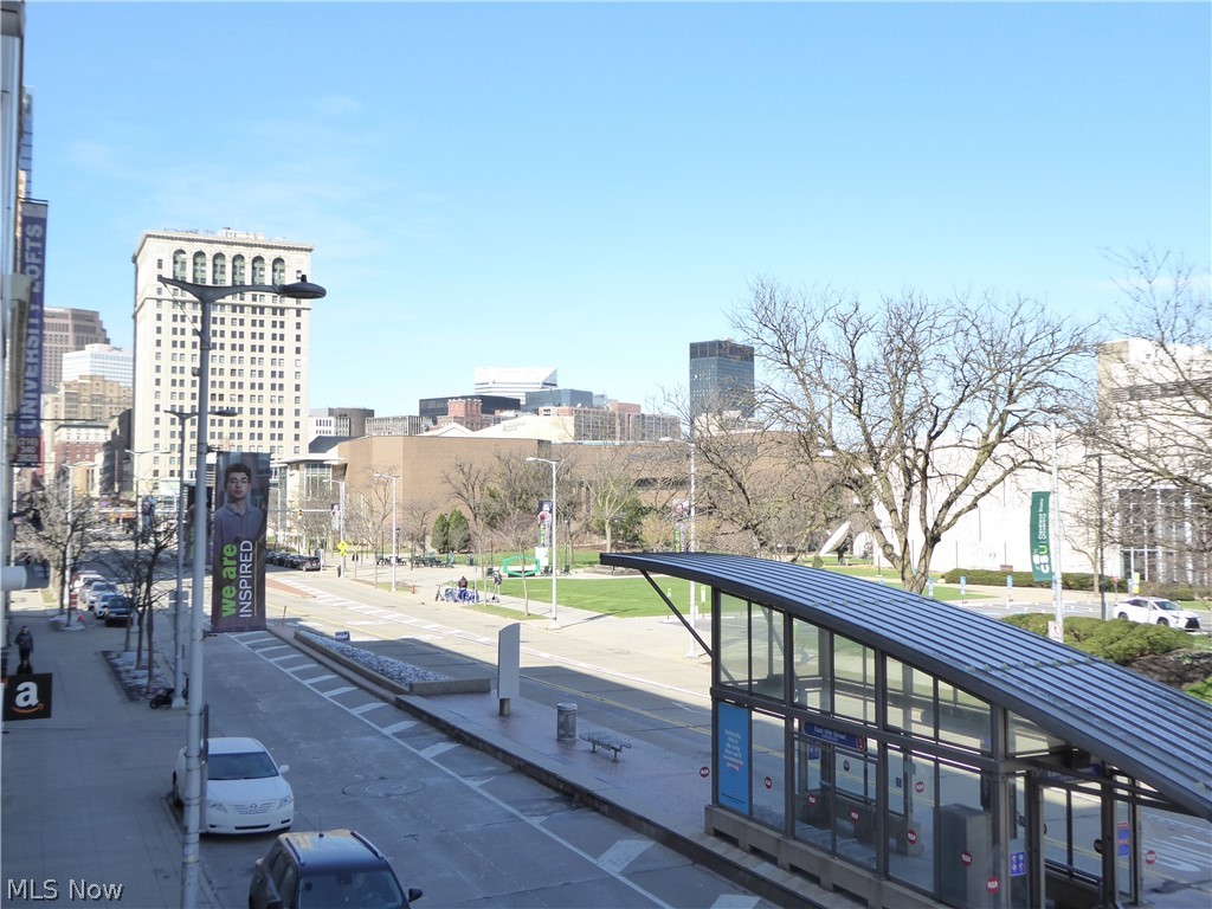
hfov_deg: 51.4
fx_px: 1260
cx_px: 606
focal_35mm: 36
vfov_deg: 39.7
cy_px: 454
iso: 160
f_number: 3.7
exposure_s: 1/400
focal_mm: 6.3
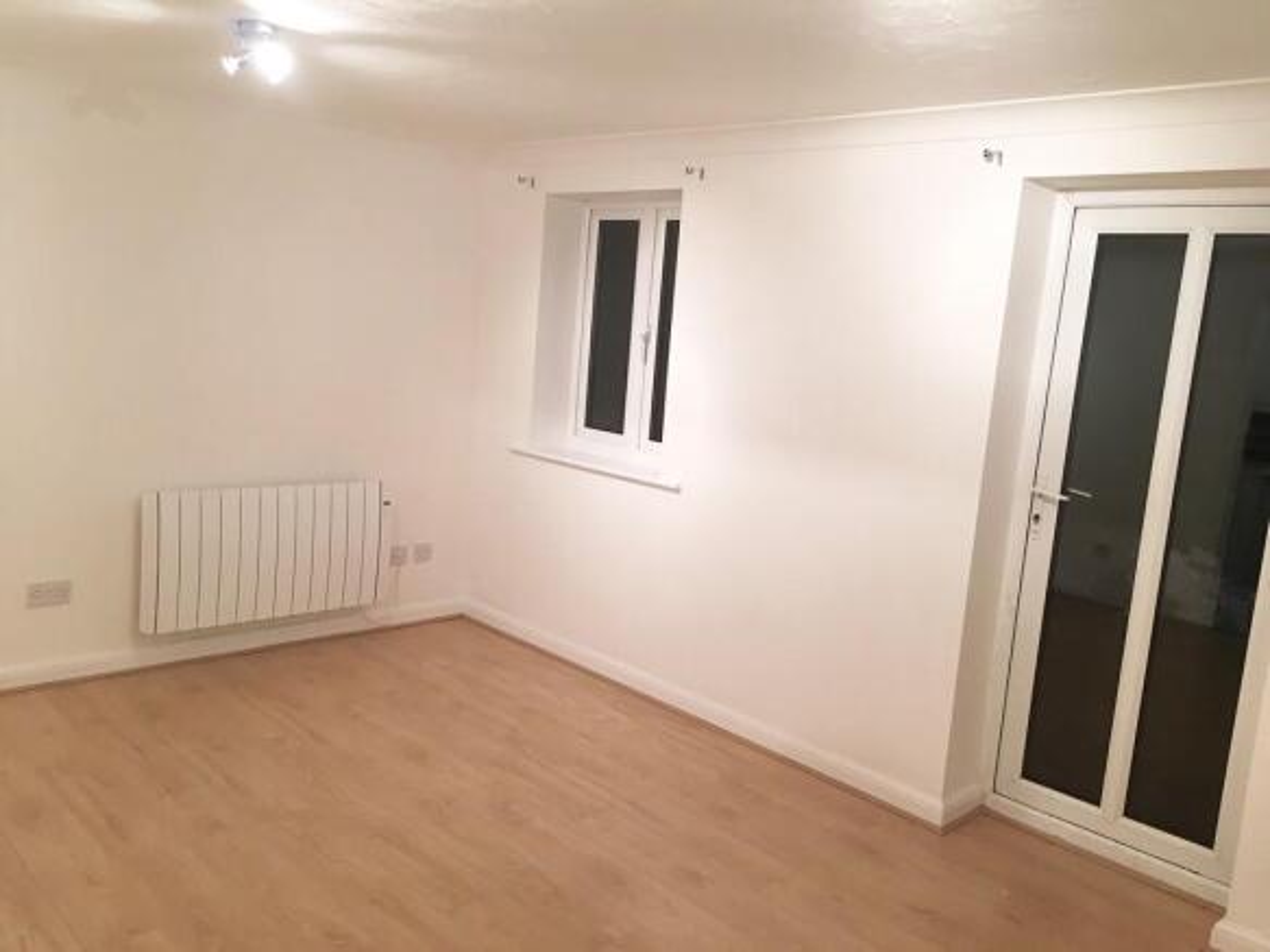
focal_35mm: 29
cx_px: 635
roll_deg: -4.4
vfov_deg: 48.2
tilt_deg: -9.4
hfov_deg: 61.7
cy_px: 476
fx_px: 1064
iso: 50
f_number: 2.2
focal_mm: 4.15
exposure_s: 1/33
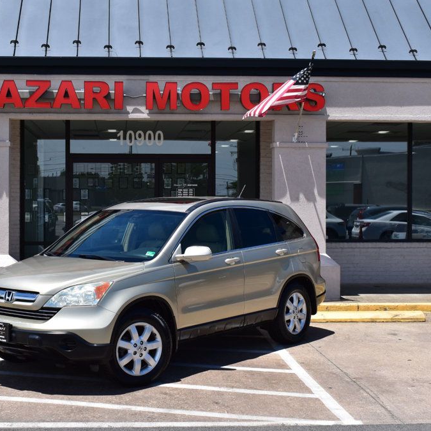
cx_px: 165
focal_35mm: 58
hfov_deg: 29.5
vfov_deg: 29.6
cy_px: 216
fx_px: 817
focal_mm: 30
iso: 320
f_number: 11
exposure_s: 1/500
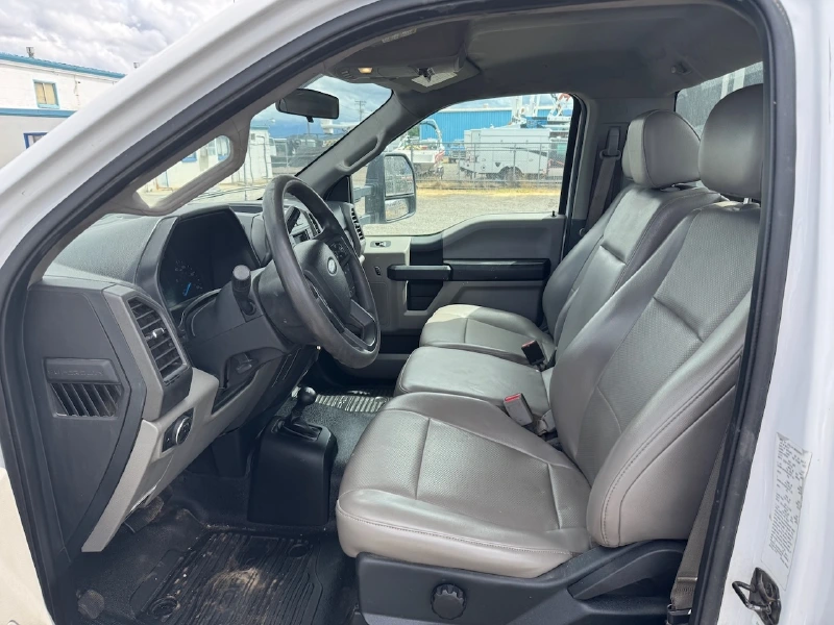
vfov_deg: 56.8
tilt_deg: -16.5
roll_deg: +1.4
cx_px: 417
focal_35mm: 24
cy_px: 312
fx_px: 578
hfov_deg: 71.6
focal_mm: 6.76
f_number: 1.78
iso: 80
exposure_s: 1/864
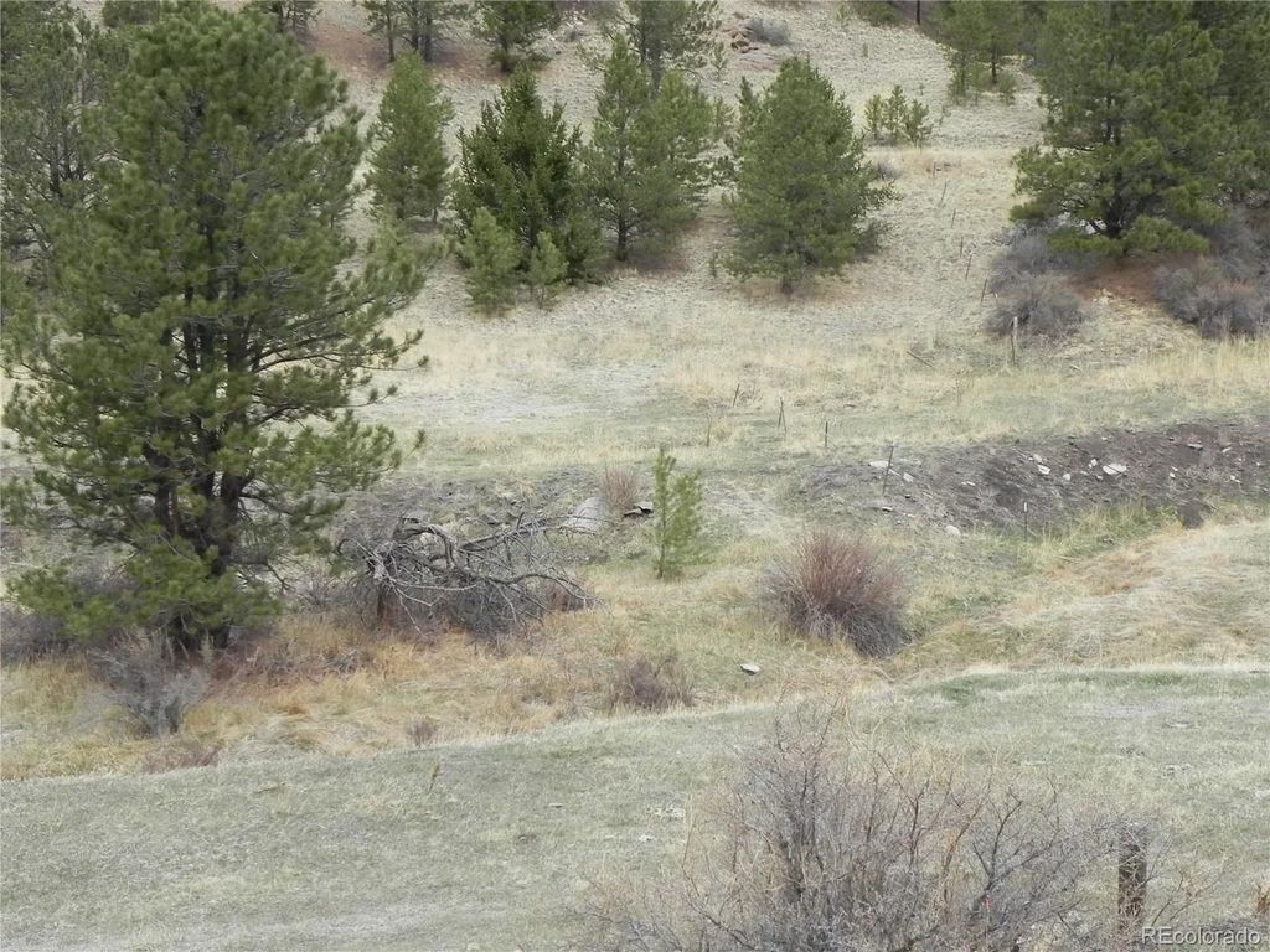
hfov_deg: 33.2
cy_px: 476
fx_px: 2128
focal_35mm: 58
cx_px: 635
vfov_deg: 25.2
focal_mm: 10.3
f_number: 5.6
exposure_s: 1/230
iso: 160
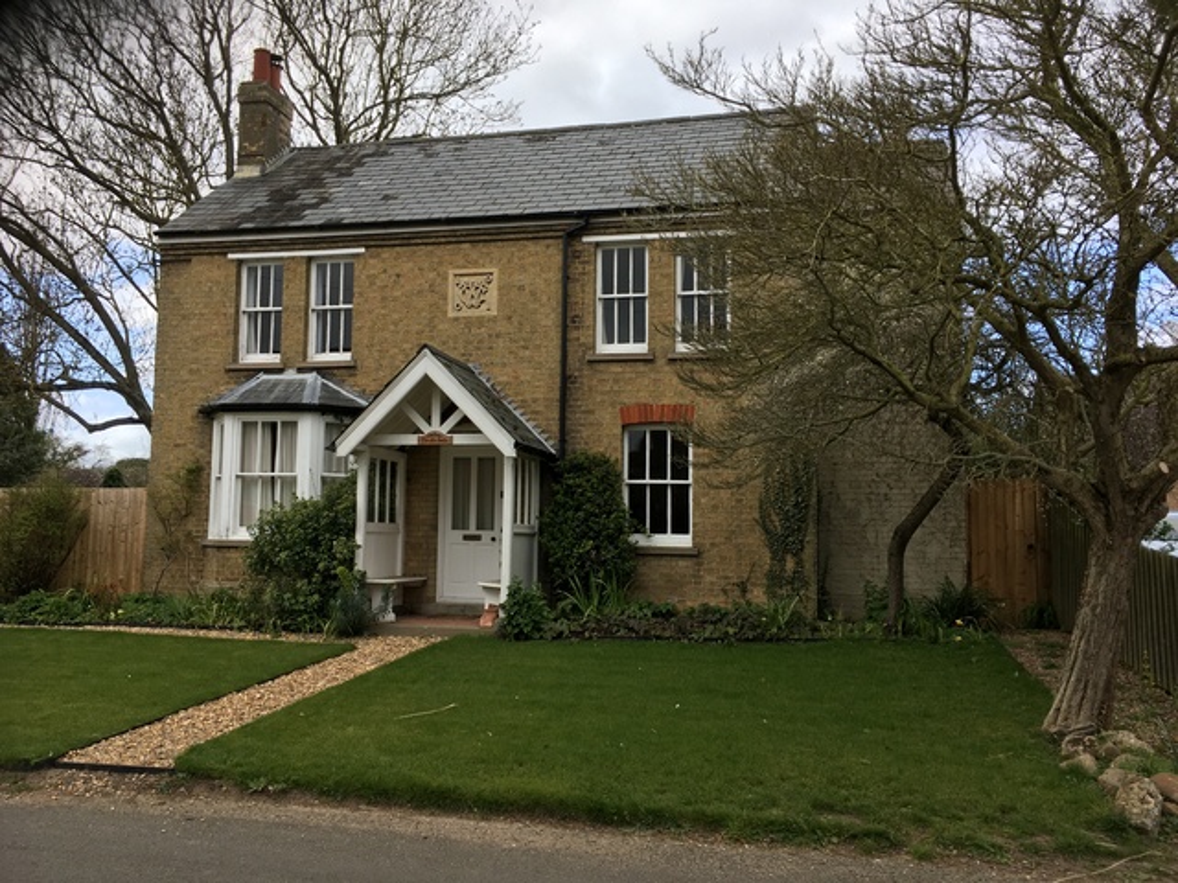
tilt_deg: +3.8
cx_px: 589
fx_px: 987
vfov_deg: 48.2
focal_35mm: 29
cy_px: 442
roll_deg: -0.2
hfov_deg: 61.7
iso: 25
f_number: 2.2
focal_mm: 4.15
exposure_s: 1/516
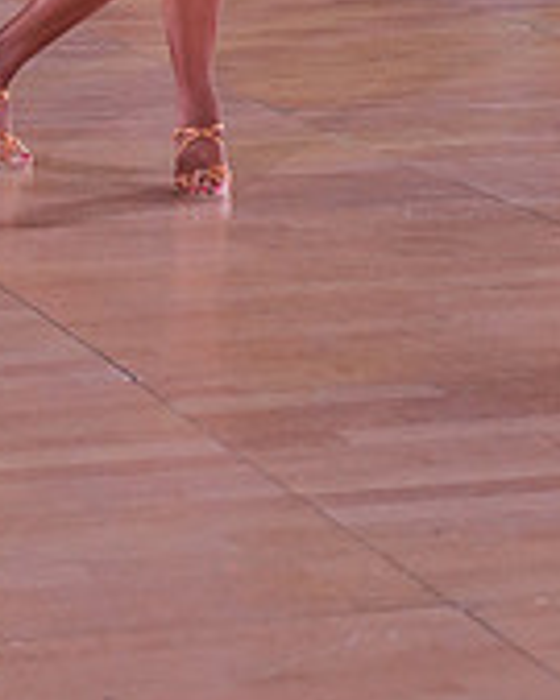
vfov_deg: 11.4
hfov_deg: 9.5
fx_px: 3338
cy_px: -402
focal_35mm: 161
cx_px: -89
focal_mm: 50
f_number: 4
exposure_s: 1/400
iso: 2000
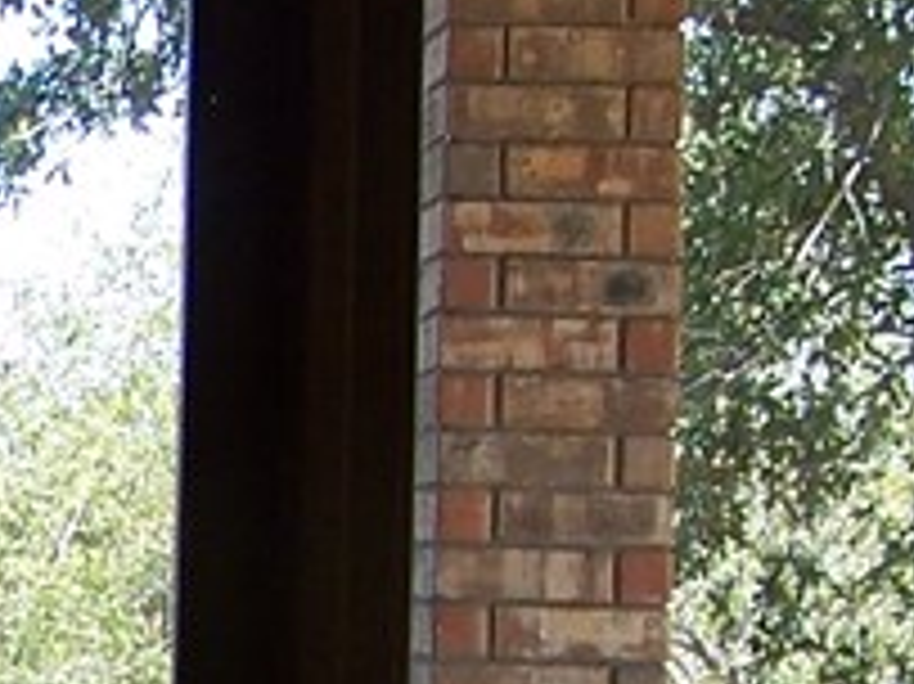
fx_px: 5067
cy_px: 950
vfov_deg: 7.6
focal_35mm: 192
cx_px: -414
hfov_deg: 10.0
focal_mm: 6.3
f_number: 2.8
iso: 80
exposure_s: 1/160
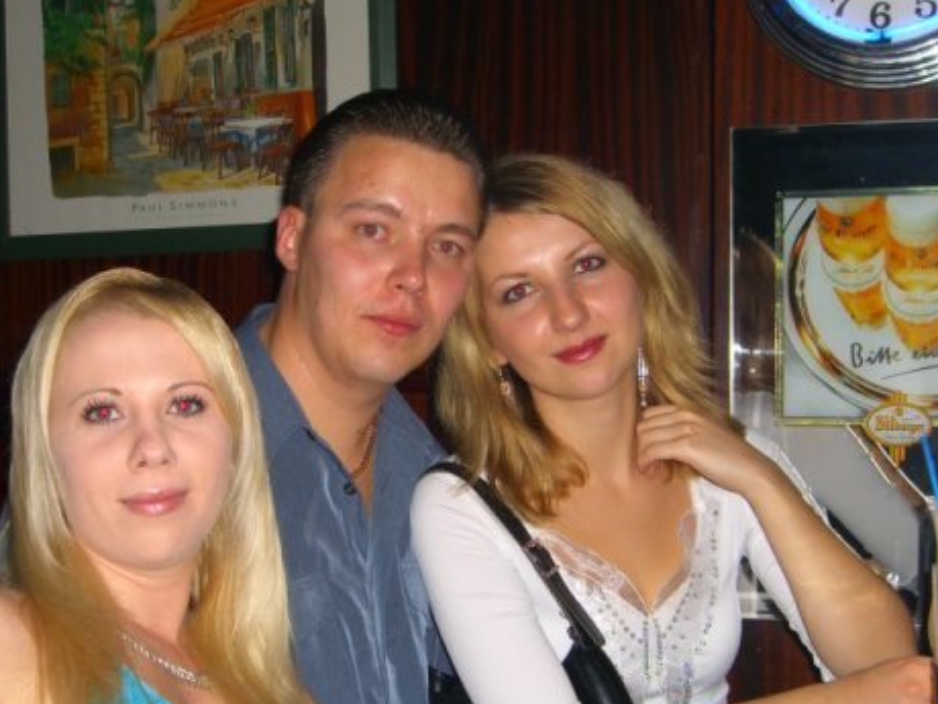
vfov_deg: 24.4
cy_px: 424
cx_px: 434
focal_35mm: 60
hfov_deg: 32.2
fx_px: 1626
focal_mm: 9.5
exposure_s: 1/60
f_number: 3.1
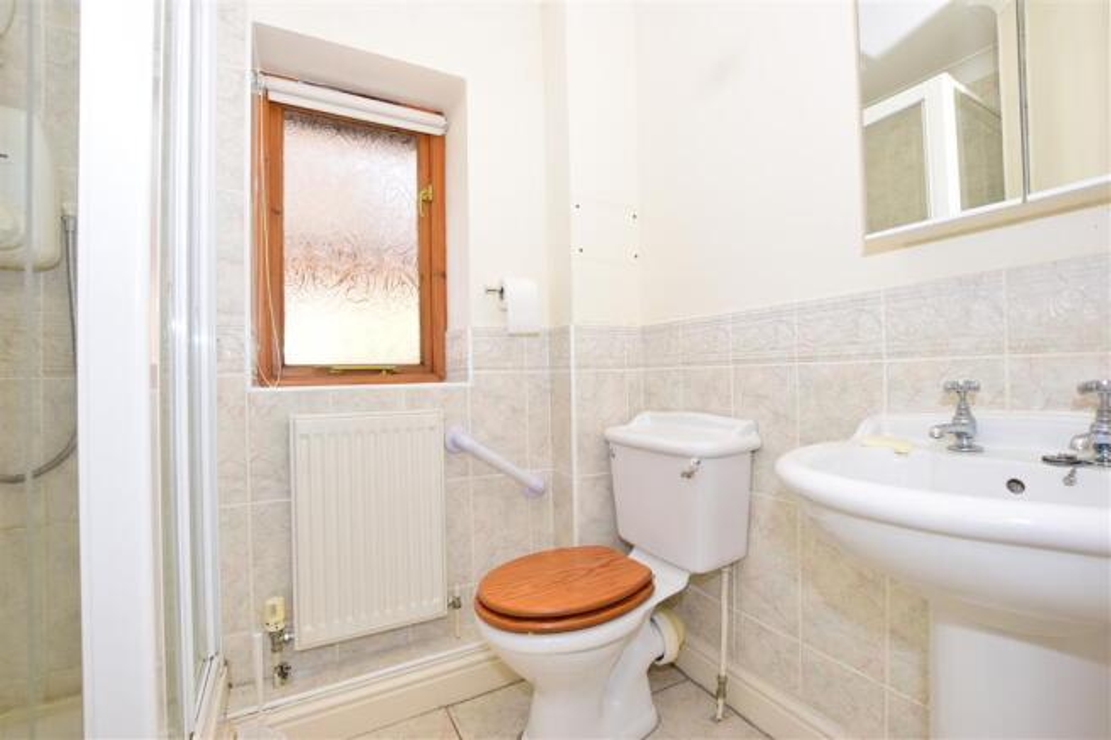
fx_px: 463
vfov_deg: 77.3
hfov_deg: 100.4
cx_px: 556
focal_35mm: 15
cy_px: 370
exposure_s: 1/40
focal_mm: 10
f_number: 9
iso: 400
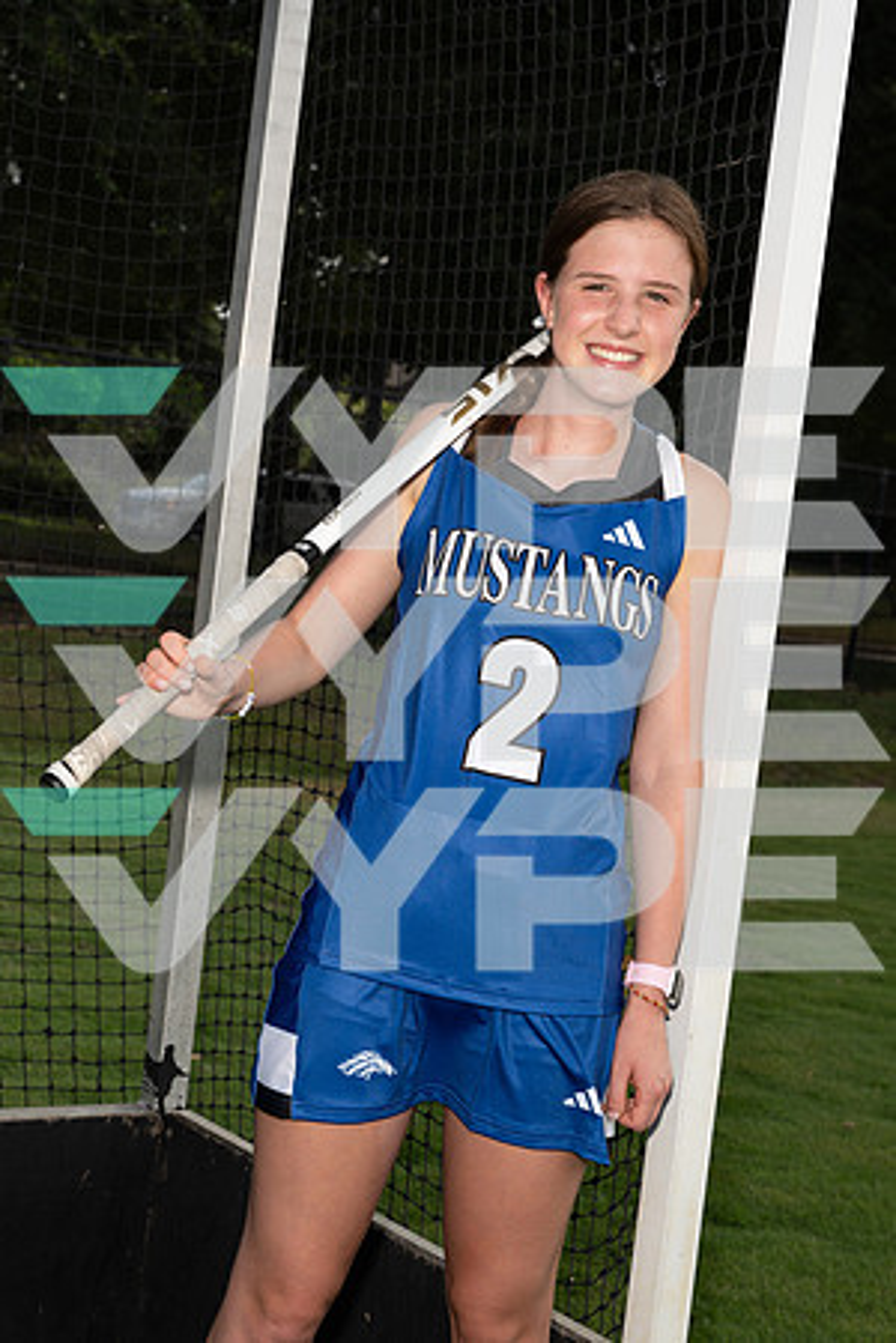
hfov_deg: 19.5
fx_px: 2613
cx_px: 448
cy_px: 672
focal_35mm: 70
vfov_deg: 28.8
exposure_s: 1/250
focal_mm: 70
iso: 125
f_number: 9
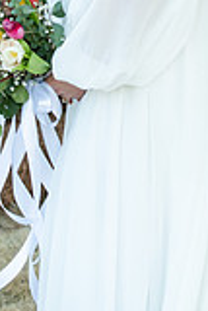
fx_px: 2188
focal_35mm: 253
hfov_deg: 5.4
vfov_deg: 8.0
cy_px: -91
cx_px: 200
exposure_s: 1/1250
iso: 640
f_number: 3.5
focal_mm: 90
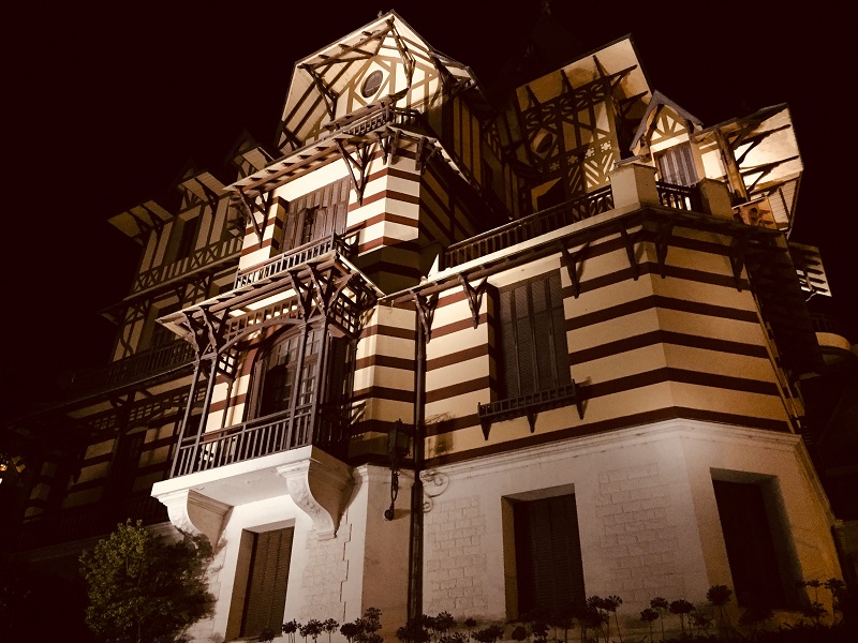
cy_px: 322
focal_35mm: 29
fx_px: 719
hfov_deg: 61.7
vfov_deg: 48.2
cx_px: 429
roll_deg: -2.5
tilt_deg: +34.0
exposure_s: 1/17
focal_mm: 4.15
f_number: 2.2
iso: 400
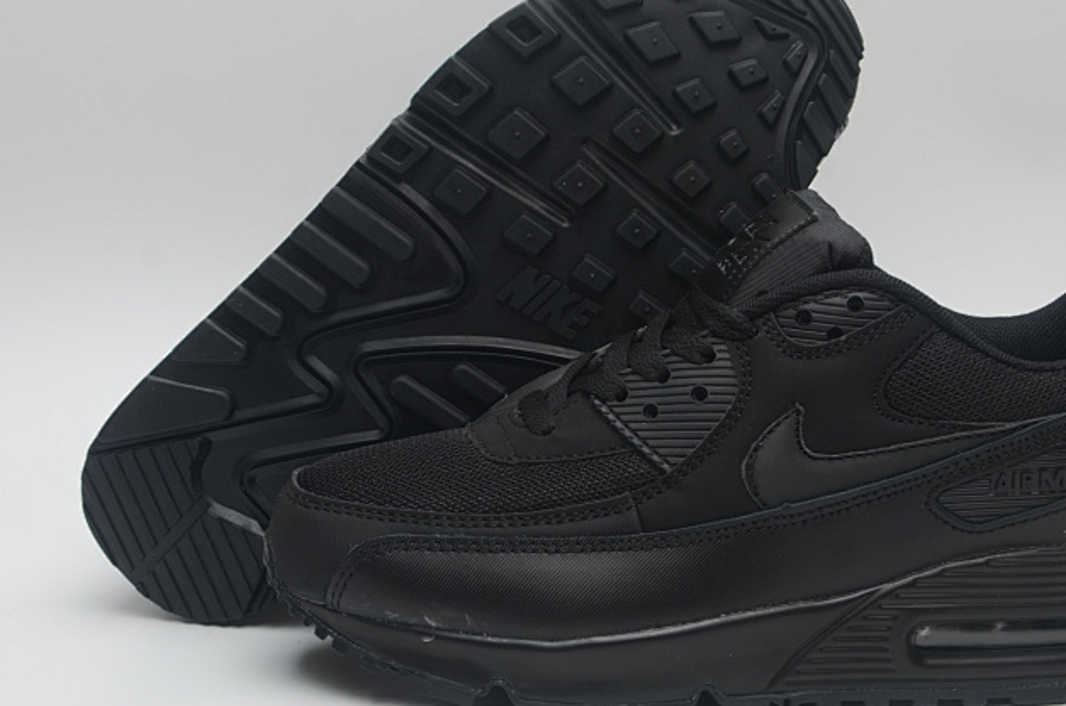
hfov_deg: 30.9
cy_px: 338
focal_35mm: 65
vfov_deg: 20.8
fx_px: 1921
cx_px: 667
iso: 100
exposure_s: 1/125
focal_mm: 34
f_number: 8
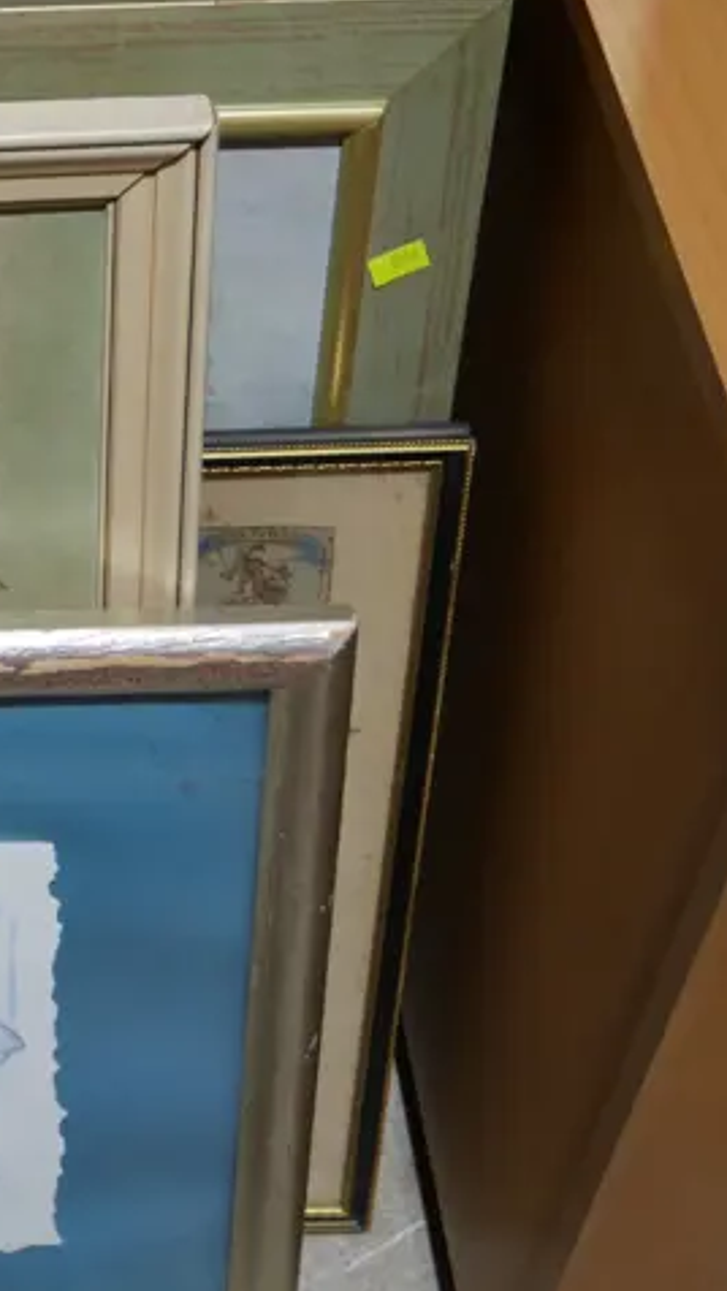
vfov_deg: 27.9
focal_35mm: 75
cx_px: -300
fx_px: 2568
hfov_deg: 15.1
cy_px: 363
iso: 200
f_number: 3.6
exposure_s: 1/80
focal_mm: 16
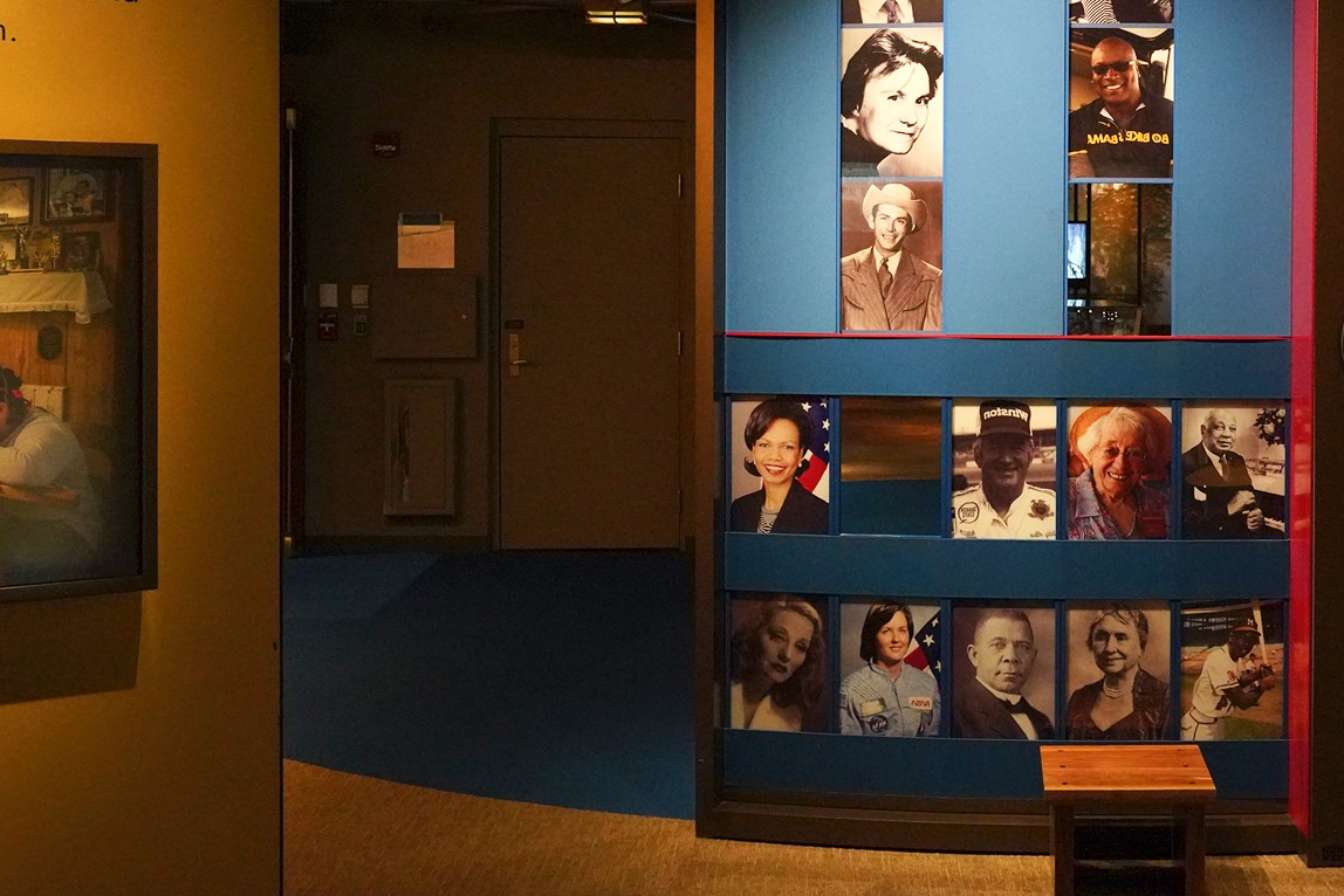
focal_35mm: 54
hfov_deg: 36.0
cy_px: 271
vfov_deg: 24.9
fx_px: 2016
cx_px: 1012
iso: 10000
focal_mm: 31
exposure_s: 1/100
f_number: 5.6
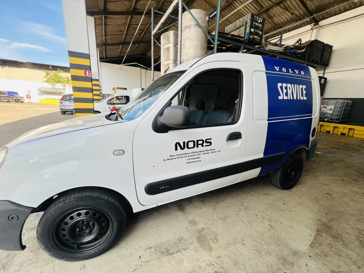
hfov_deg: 106.2
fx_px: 137
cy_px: 136
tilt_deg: -12.1
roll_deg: -1.8
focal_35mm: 13
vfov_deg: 89.9
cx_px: 182
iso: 32
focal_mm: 1.57
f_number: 1.8
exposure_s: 1/215
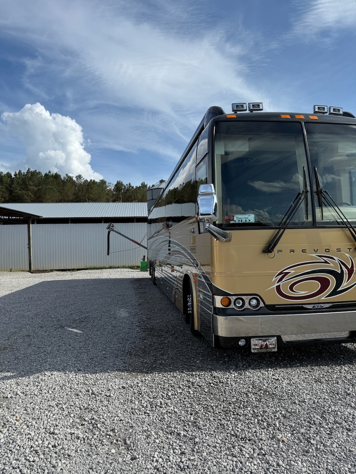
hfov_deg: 56.8
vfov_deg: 71.6
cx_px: 178
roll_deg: +2.0
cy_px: 237
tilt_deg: +3.6
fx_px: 329
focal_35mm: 24
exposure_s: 1/5714
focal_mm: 6.76
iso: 80
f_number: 1.78
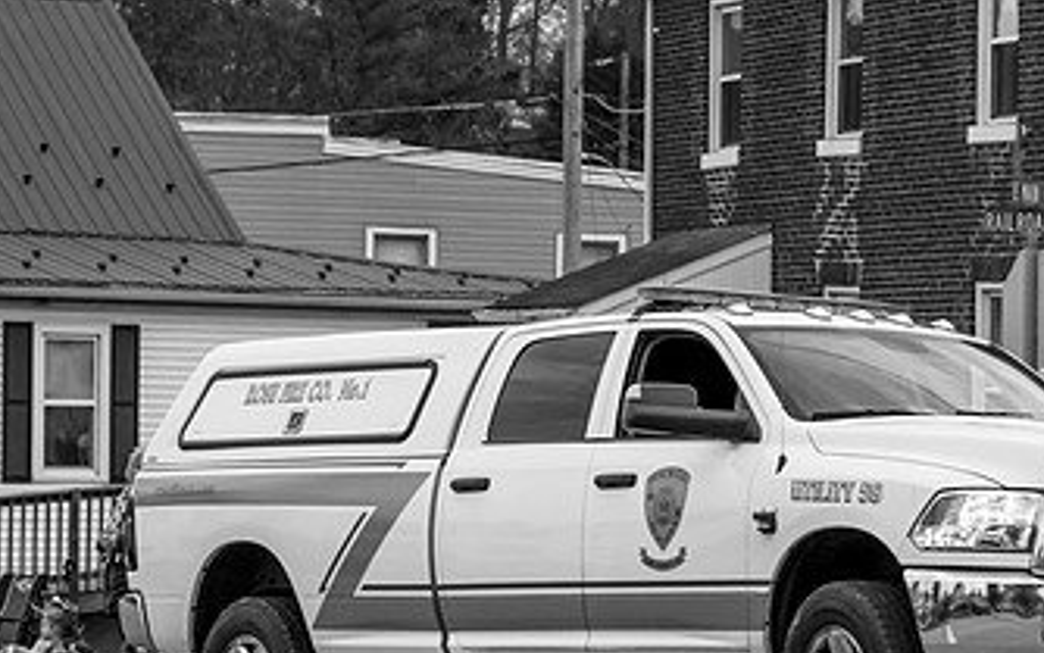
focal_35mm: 176
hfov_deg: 11.9
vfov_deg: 7.5
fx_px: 5009
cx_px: 766
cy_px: 489
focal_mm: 83
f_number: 7.1
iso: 1600
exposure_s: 1/125
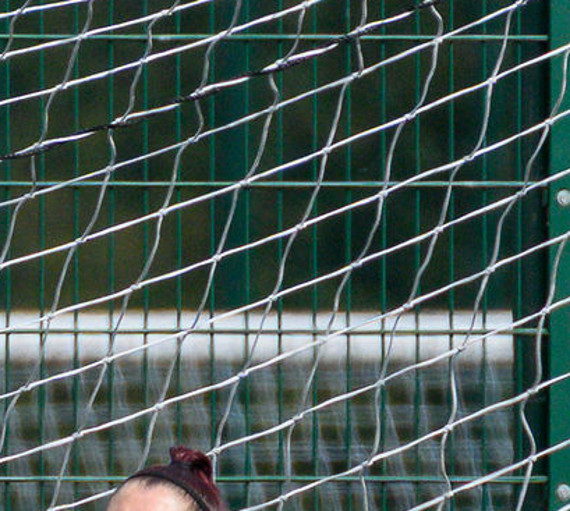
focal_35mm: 4508
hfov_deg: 0.4
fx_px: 79787
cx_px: -553
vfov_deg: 0.4
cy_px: 647
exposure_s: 1/2500
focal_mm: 400
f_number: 5.6
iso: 560
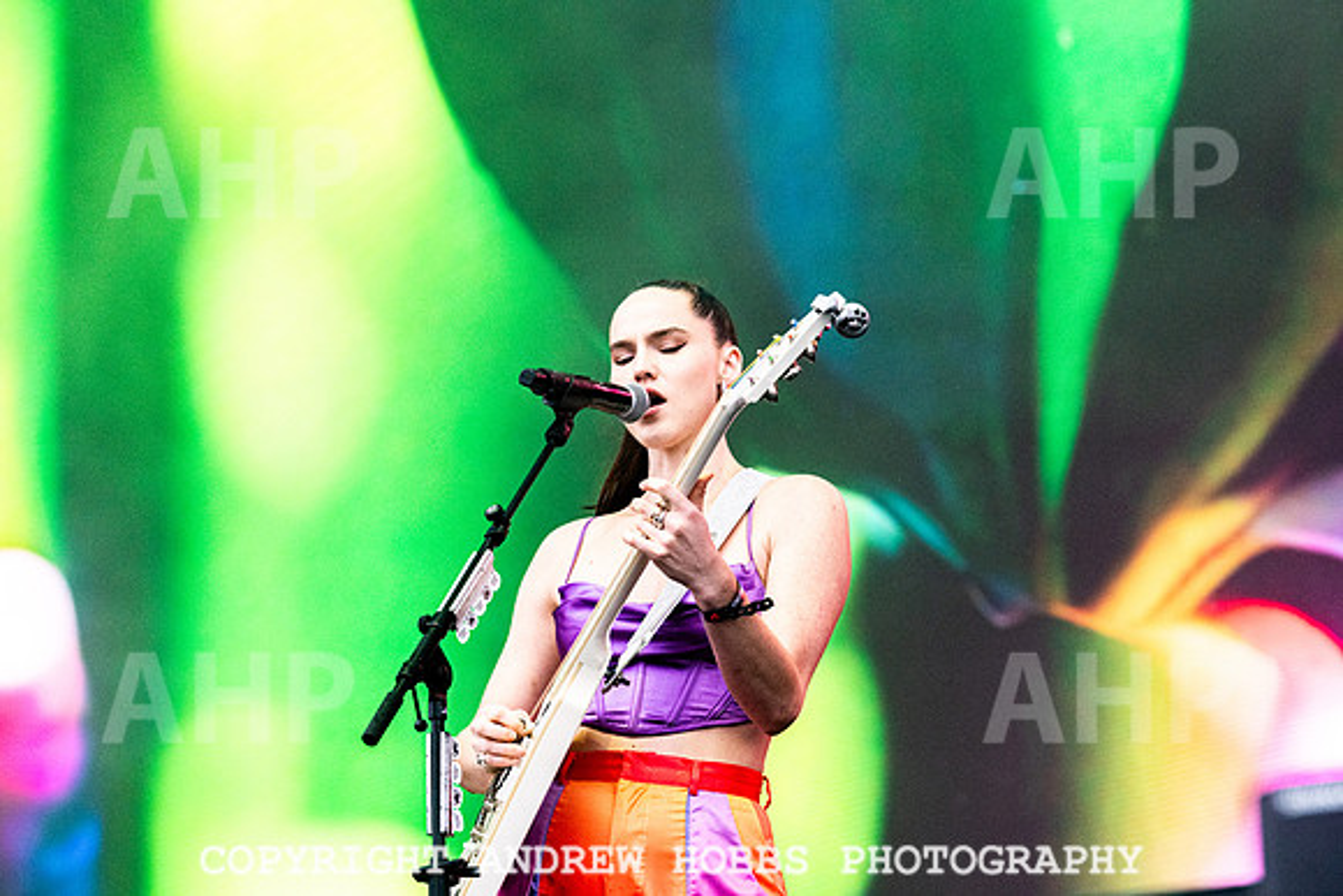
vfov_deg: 8.6
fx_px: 5970
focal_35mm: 160
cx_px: 672
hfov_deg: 12.8
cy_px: 448
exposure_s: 1/2000
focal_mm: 160
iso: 1250
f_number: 5
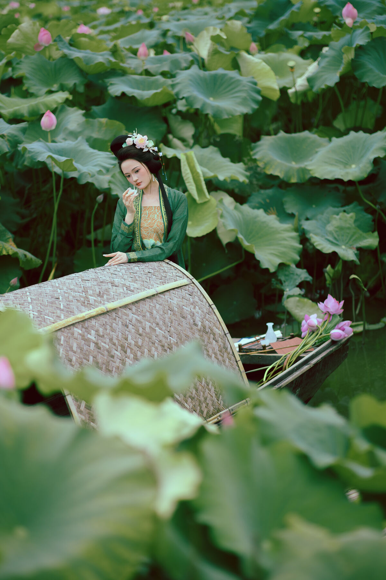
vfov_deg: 23.9
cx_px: 193
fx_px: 1367
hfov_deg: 16.1
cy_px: 290
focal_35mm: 85
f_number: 1.8
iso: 100
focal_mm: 85
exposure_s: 1/800
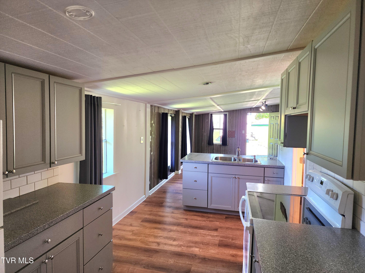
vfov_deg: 58.9
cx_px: 182
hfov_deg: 73.9
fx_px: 243
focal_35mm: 23
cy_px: 136
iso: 200
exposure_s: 1/120
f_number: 1.8
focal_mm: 6.4
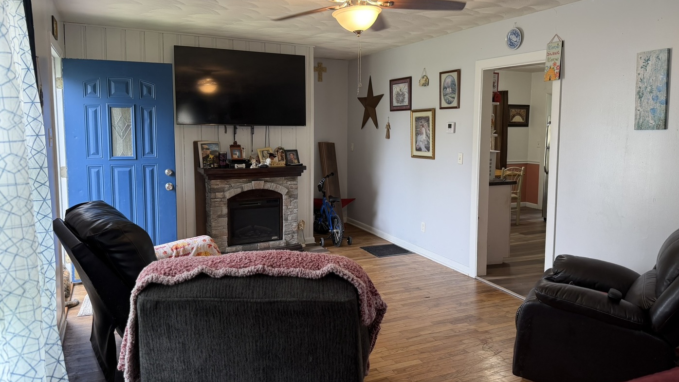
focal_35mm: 27
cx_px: 350
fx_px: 486
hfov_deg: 69.9
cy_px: 173
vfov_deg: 42.8
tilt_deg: -5.6
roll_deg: +0.0
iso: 160
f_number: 1.78
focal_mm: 6.76
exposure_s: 1/60
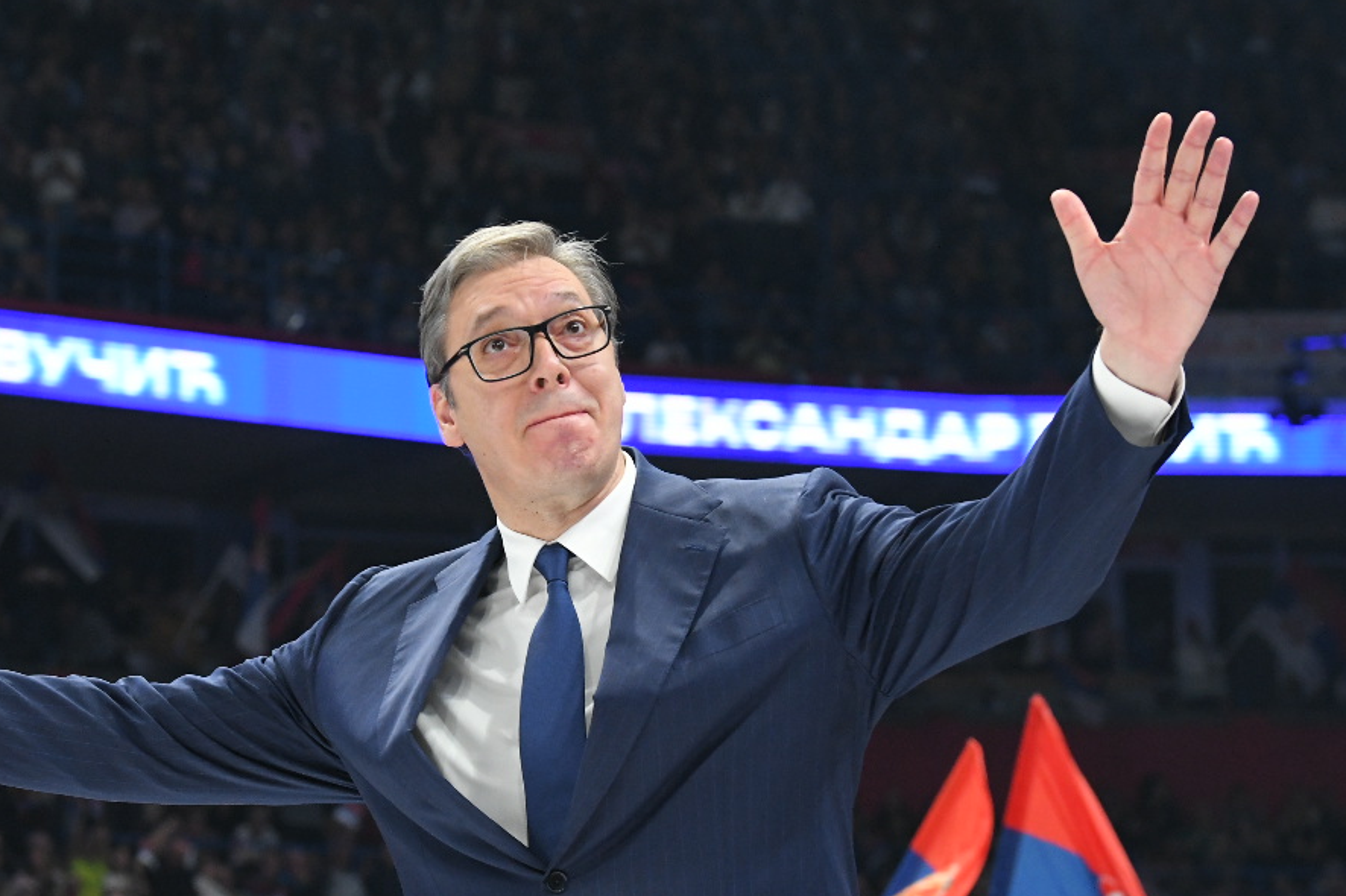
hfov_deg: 13.7
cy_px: 656
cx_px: 567
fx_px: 5606
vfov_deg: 9.1
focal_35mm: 150
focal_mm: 82
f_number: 5
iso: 3200
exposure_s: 1/800
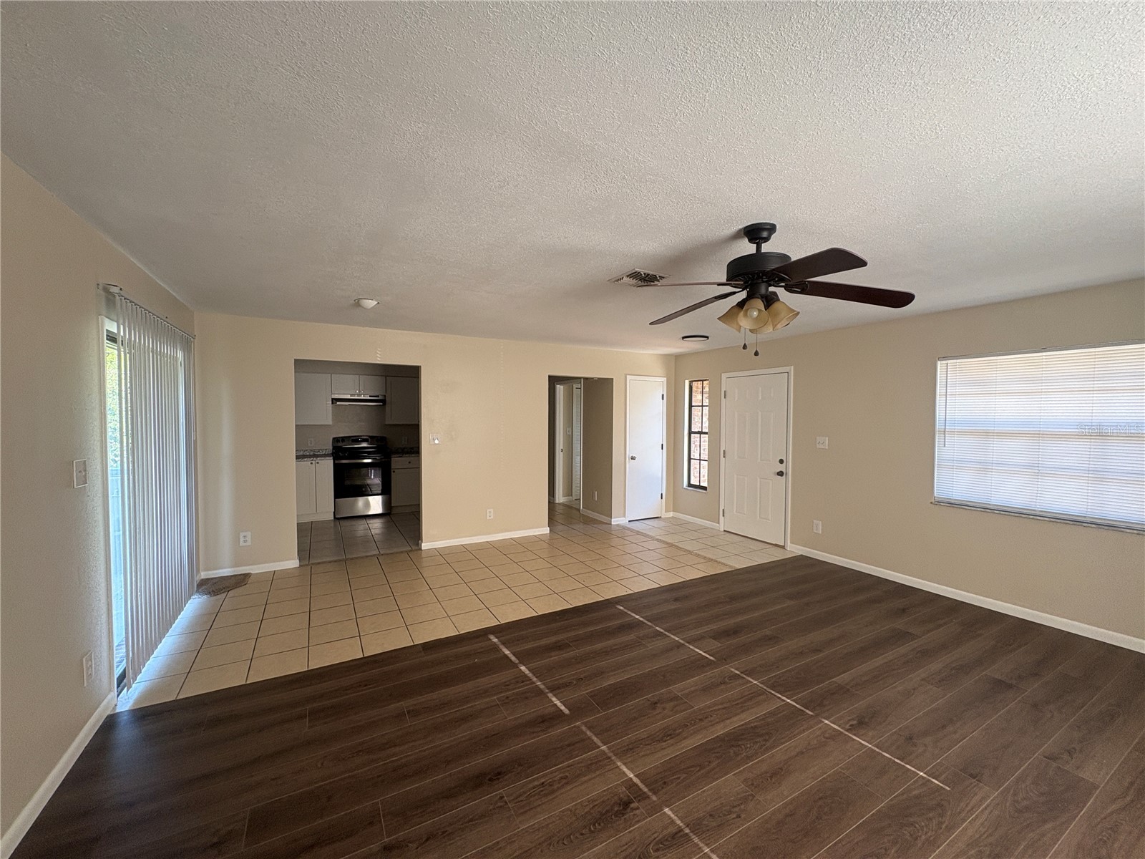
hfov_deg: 102.1
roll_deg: -0.1
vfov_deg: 85.7
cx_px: 572
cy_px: 430
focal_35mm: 14
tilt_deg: -1.9
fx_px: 463
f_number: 2.2
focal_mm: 2.22
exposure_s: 1/99
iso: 100
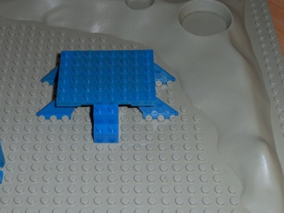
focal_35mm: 70
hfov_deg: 27.5
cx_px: 89
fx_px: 575
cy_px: 100
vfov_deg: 21.0
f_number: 7.4
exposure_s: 1/15
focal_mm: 6.8
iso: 100
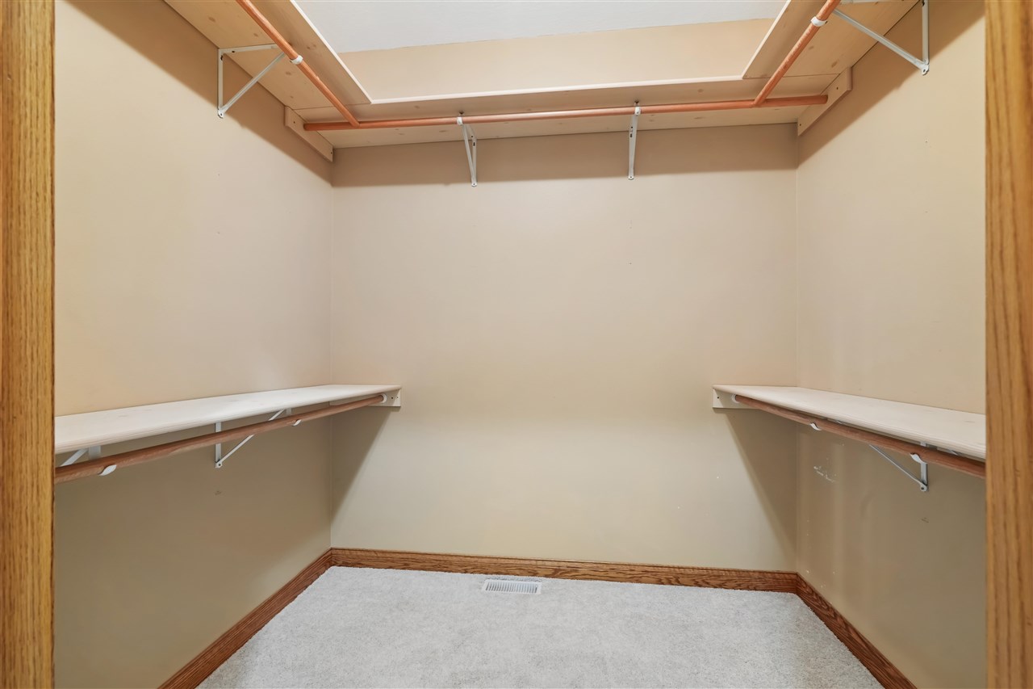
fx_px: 459
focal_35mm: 16
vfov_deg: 73.7
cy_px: 344
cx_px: 516
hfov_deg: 96.7
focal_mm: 16
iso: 400
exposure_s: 1/1.25
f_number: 10
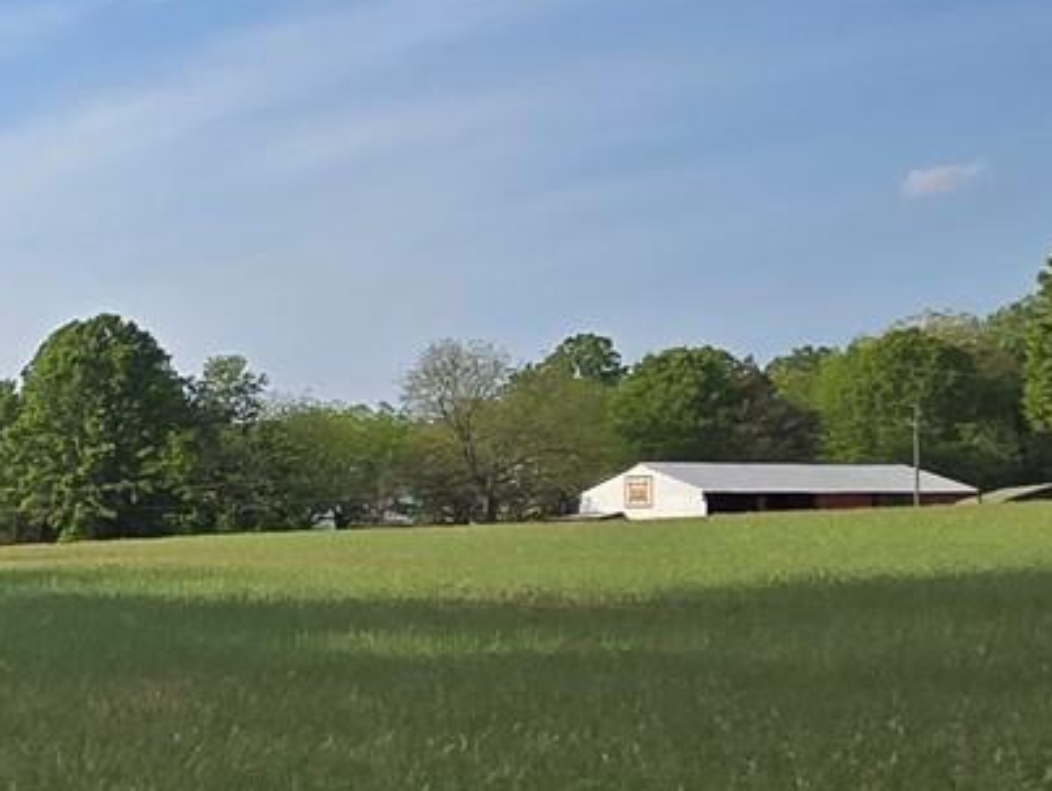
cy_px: 525
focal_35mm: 66
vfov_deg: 22.2
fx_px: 2008
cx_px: -820
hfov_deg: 20.8
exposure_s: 1/2005
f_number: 2.2
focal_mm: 2.2
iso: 50
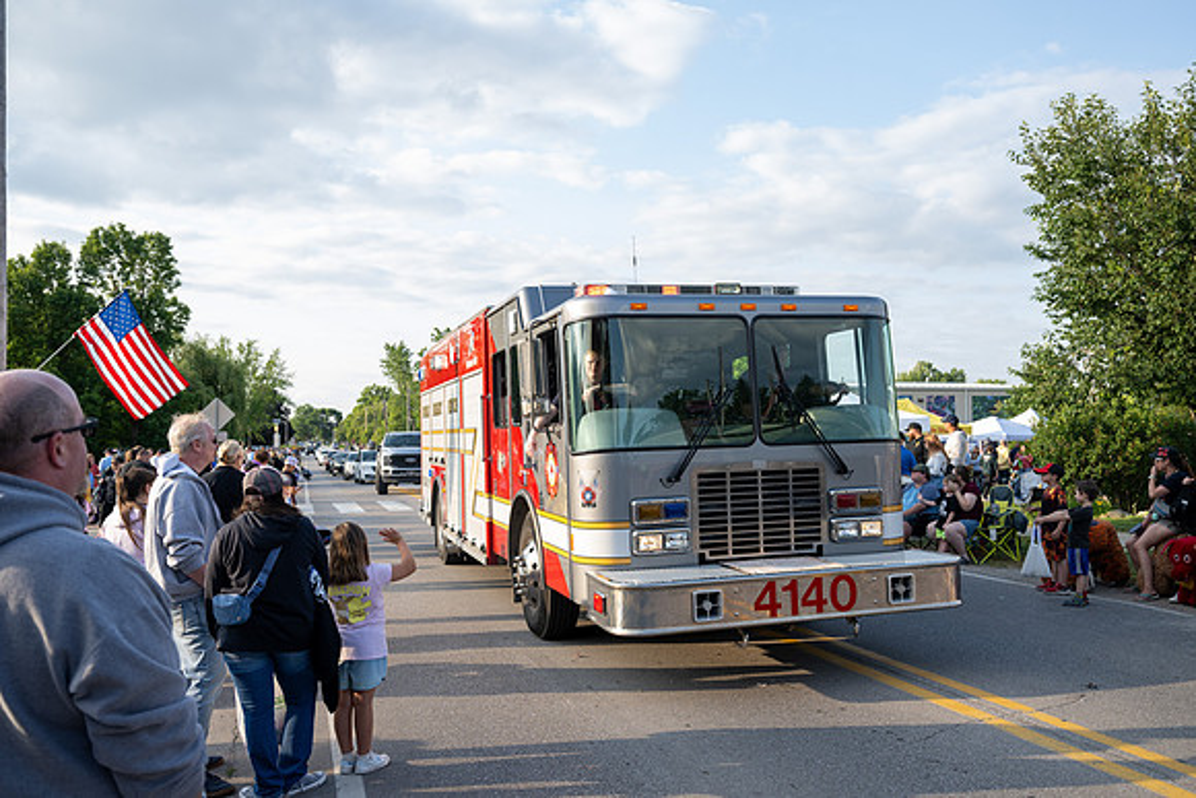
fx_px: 1013
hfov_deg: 61.1
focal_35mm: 30
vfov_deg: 43.0
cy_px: 399
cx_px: 598
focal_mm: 30.5
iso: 250
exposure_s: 1/250
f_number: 5
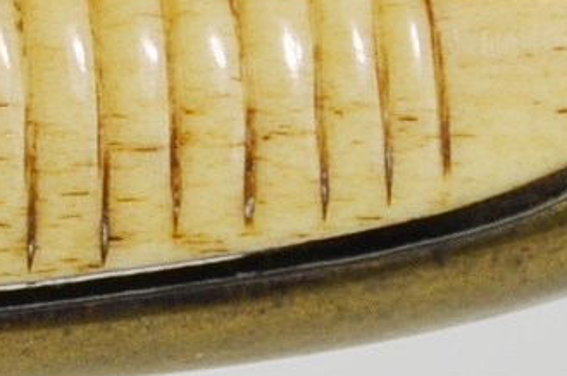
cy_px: 93
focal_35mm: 842
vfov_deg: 1.6
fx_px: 13232
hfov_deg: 2.5
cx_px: -227
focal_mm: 75
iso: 400
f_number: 5.3
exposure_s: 1/320
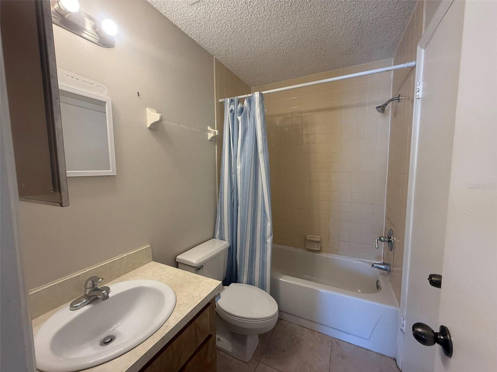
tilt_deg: -5.1
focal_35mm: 14
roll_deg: -0.2
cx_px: 248
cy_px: 186
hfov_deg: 102.1
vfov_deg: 85.7
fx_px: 201
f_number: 2.2
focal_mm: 2.22
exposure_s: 1/120
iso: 320
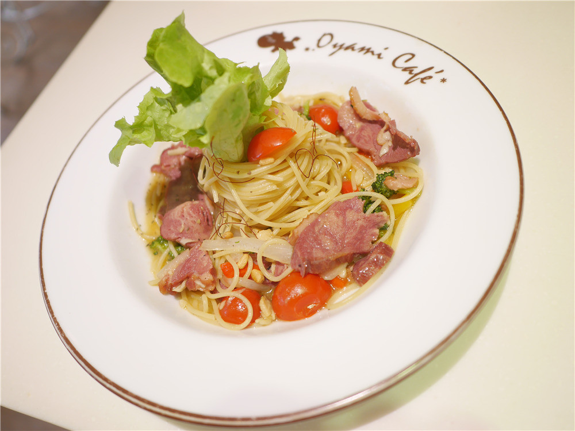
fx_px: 498
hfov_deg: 60.0
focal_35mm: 30
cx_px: 288
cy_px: 216
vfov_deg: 46.8
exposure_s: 1/60
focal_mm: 15
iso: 200
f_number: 1.7
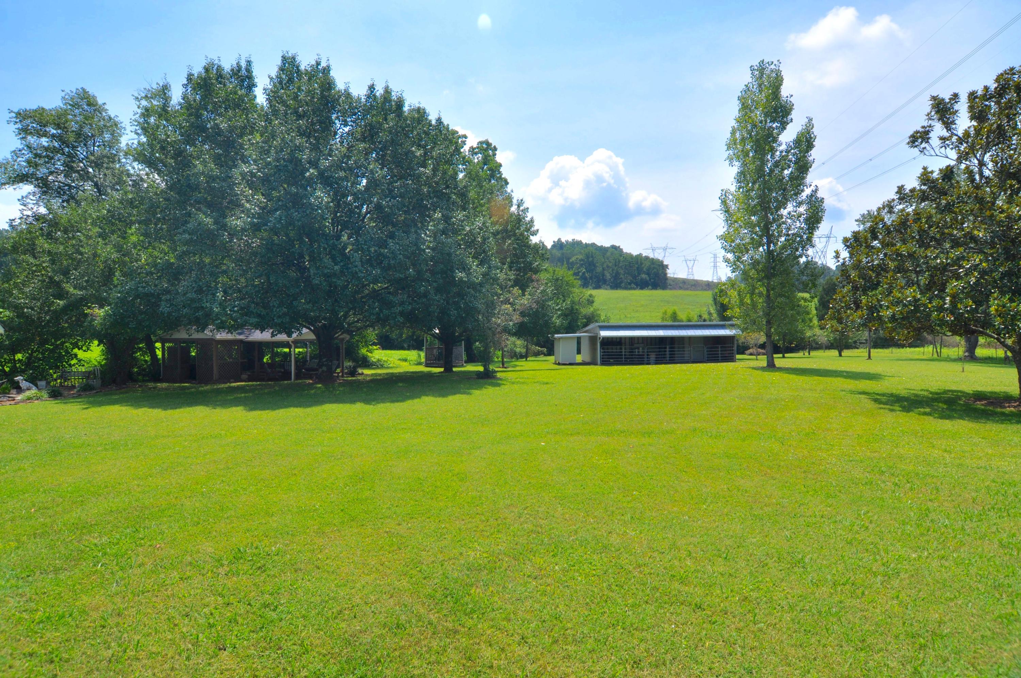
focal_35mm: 18
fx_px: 510
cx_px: 510
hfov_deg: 90.1
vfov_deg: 67.2
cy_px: 339
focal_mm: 12
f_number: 9
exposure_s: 1/320
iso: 200
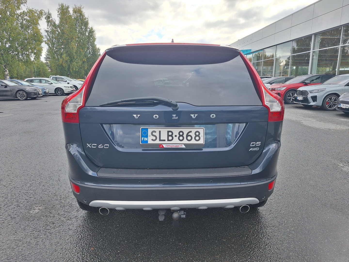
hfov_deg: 73.9
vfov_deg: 58.9
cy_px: 131
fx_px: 232
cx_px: 174
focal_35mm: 23
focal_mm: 5.54
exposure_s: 1/503
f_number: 1.8
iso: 40
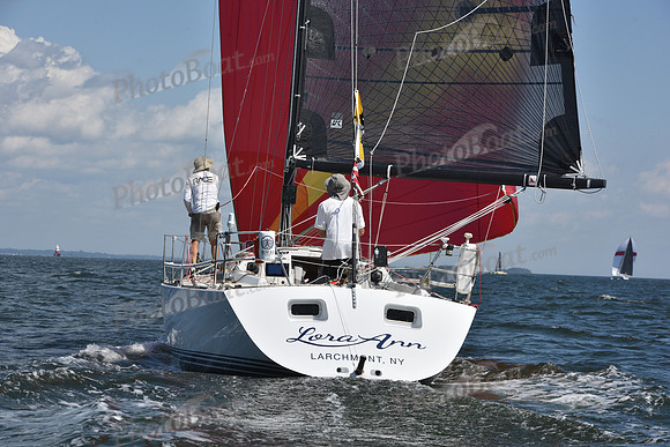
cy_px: 224
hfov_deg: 17.6
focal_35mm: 116
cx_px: 335
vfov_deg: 11.8
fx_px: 2159
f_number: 11
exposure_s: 1/1250
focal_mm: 116
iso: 320
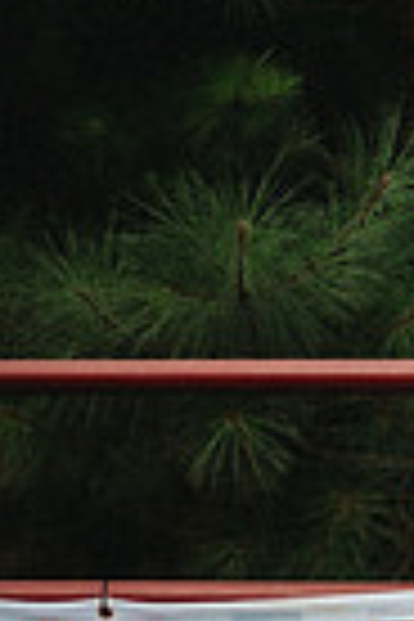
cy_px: 623
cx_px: 1269
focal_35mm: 295
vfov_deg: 7.0
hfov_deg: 4.5
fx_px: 5088
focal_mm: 70
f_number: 2.8
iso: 100
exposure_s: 1/200
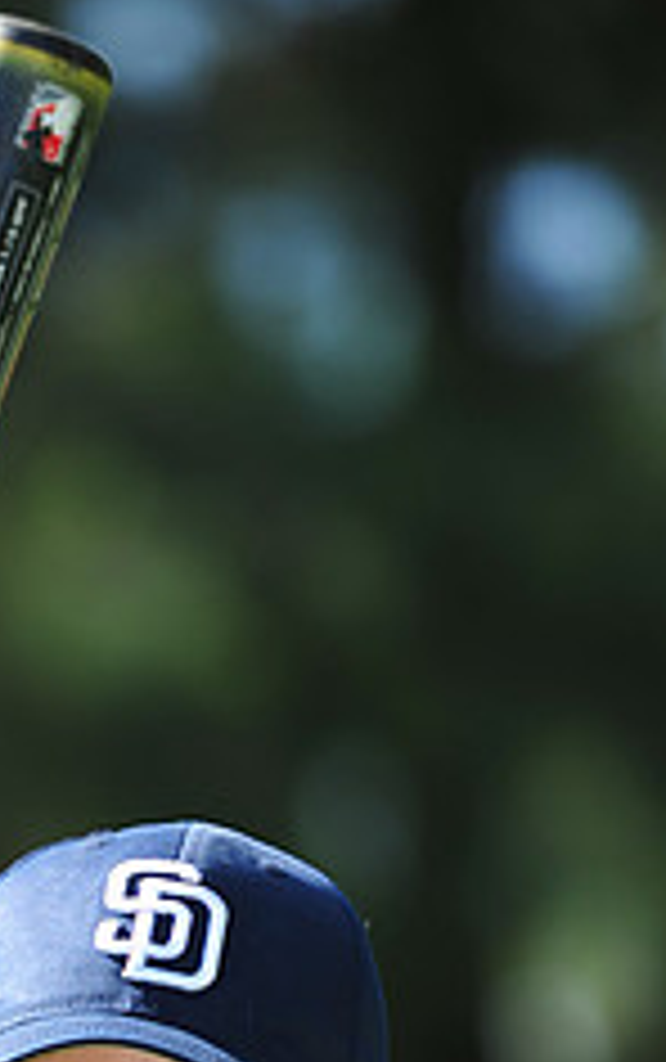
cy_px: 1296
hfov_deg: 2.6
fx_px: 14485
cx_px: -126
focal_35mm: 500
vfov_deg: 4.2
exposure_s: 1/640
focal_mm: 200
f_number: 4.5
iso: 200
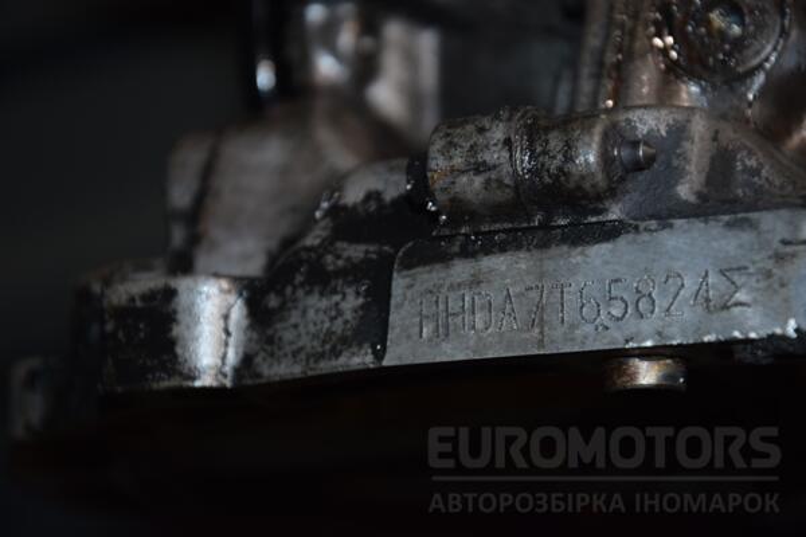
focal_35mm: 158
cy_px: 268
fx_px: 3526
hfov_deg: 13.0
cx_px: 403
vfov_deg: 8.7
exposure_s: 1/60
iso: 800
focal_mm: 105
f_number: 5.6
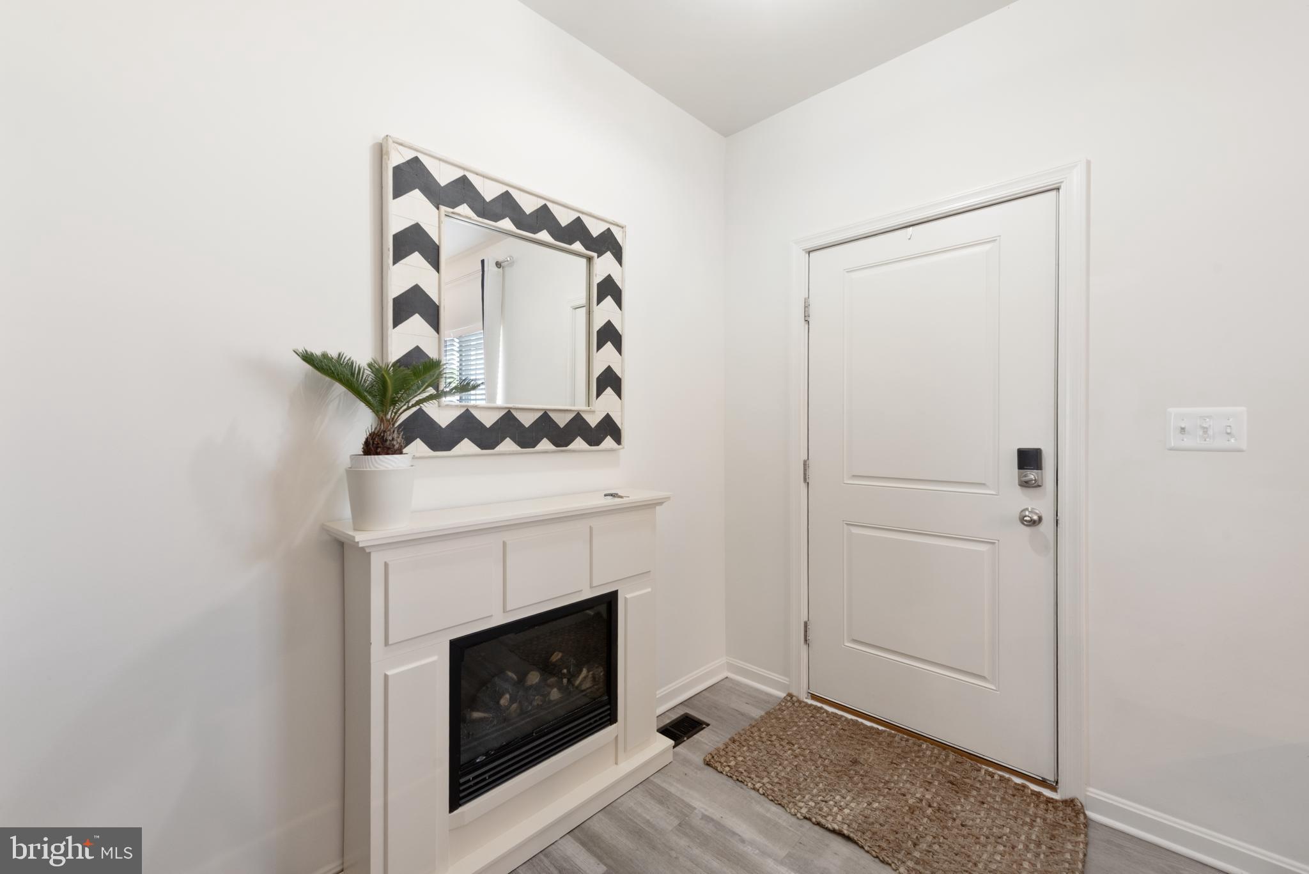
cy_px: 437
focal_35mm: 14
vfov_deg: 81.3
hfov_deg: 104.2
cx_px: 654
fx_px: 509
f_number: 9
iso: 320
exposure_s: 1/5
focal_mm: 14
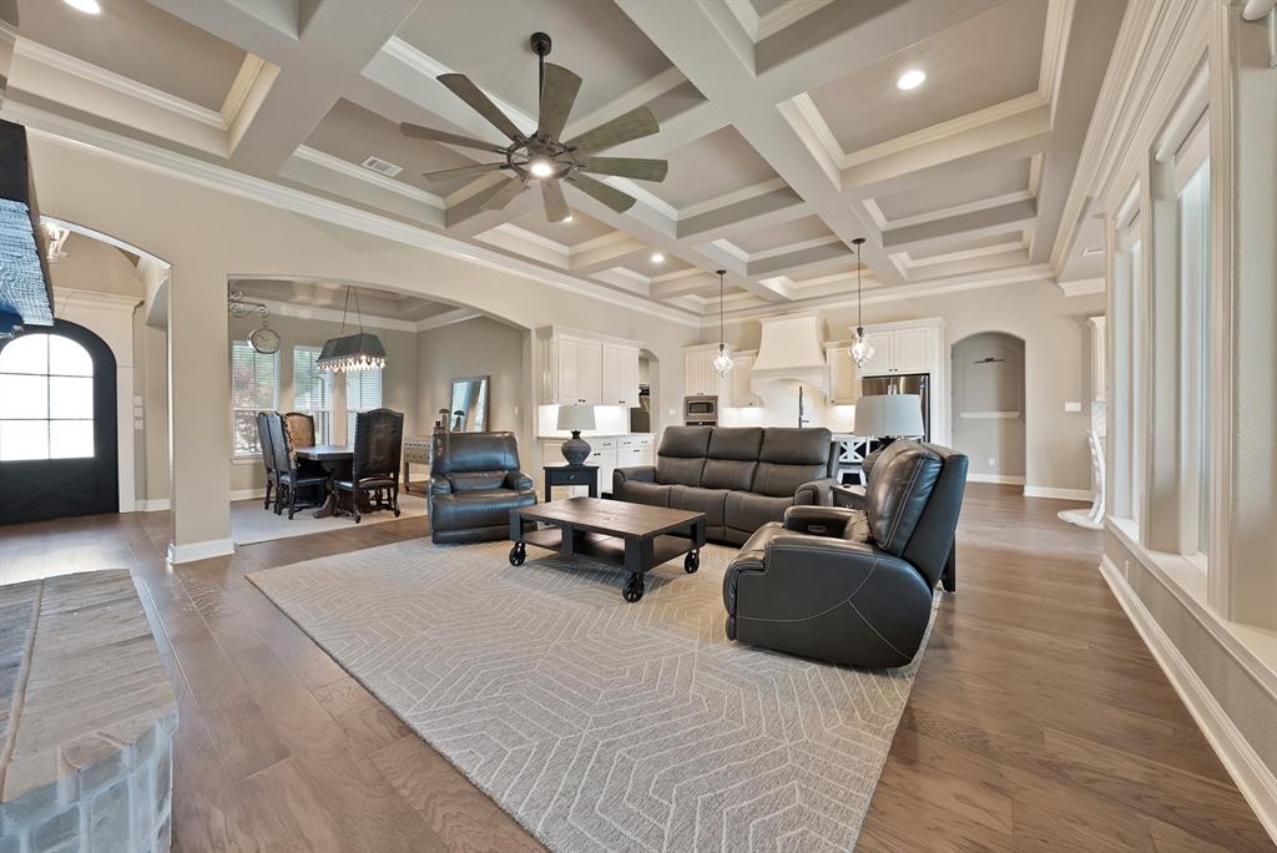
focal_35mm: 12
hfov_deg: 112.6
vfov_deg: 90.1
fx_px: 426
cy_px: 426
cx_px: 638
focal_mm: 12
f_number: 9
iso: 640
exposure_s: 1/1.25
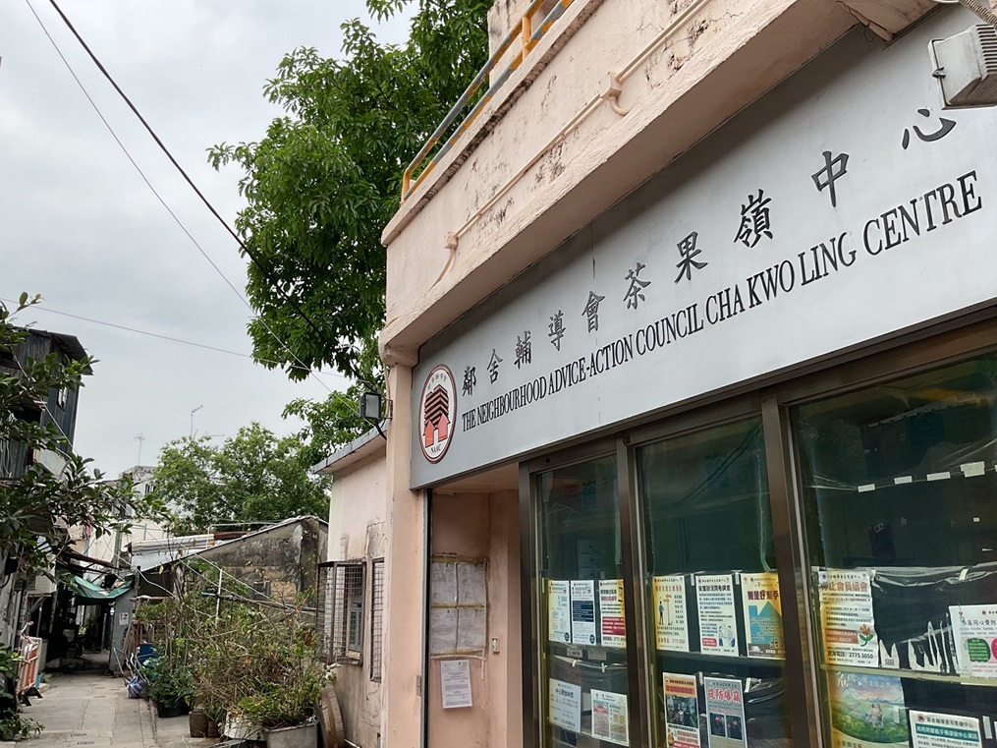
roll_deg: +1.5
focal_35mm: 29
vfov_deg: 48.2
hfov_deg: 61.7
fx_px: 835
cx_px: 498
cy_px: 374
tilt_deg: +13.5
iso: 16
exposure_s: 1/666
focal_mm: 3
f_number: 1.8
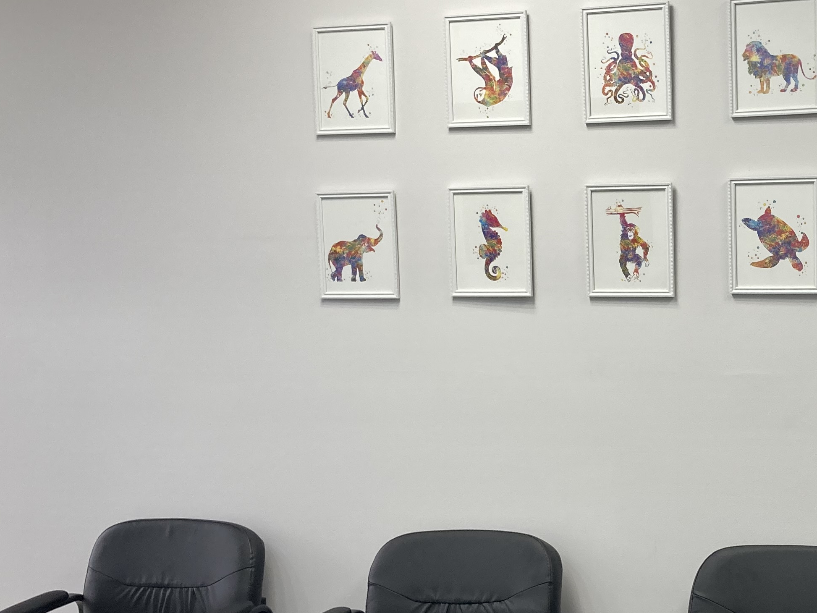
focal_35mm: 58
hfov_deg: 31.8
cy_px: 366
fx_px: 1369
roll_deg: -1.3
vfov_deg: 25.2
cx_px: 720
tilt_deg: -5.8
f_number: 1.8
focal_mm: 3.99
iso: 40
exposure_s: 1/60
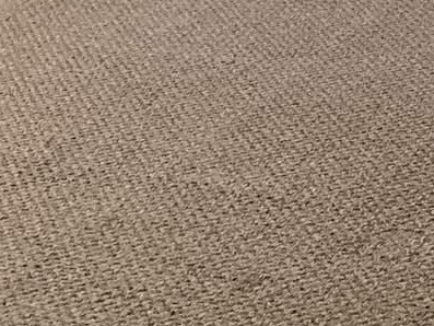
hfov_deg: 13.4
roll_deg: +2.8
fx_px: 1681
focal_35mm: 134
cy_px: -359
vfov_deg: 10.1
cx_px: 748
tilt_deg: -10.1
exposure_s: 1/60
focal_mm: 4.25
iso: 320
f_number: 1.8
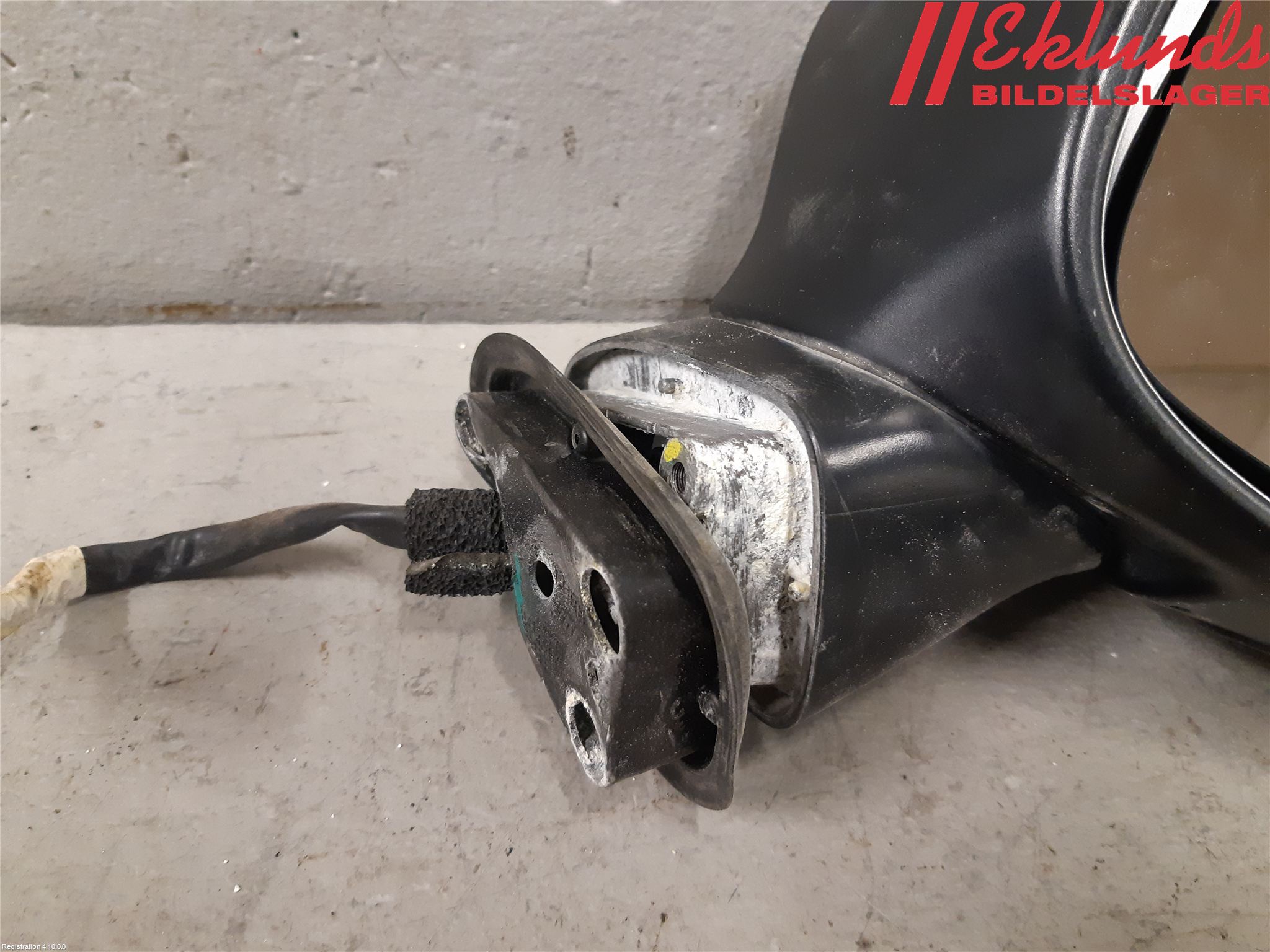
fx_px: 954
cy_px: 476
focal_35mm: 26
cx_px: 635
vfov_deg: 53.1
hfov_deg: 67.3
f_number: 1.7
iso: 250
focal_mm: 3.93
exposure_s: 1/50
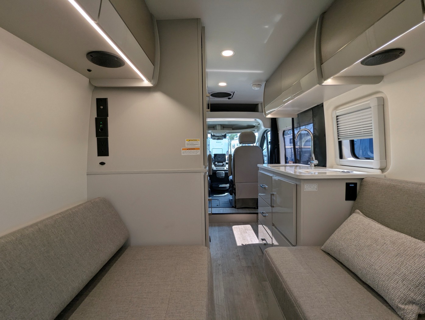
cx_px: 212
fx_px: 197
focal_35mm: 16
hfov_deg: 94.4
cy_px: 160
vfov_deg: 78.2
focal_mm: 2.35
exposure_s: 1/218
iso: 73
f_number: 2.2
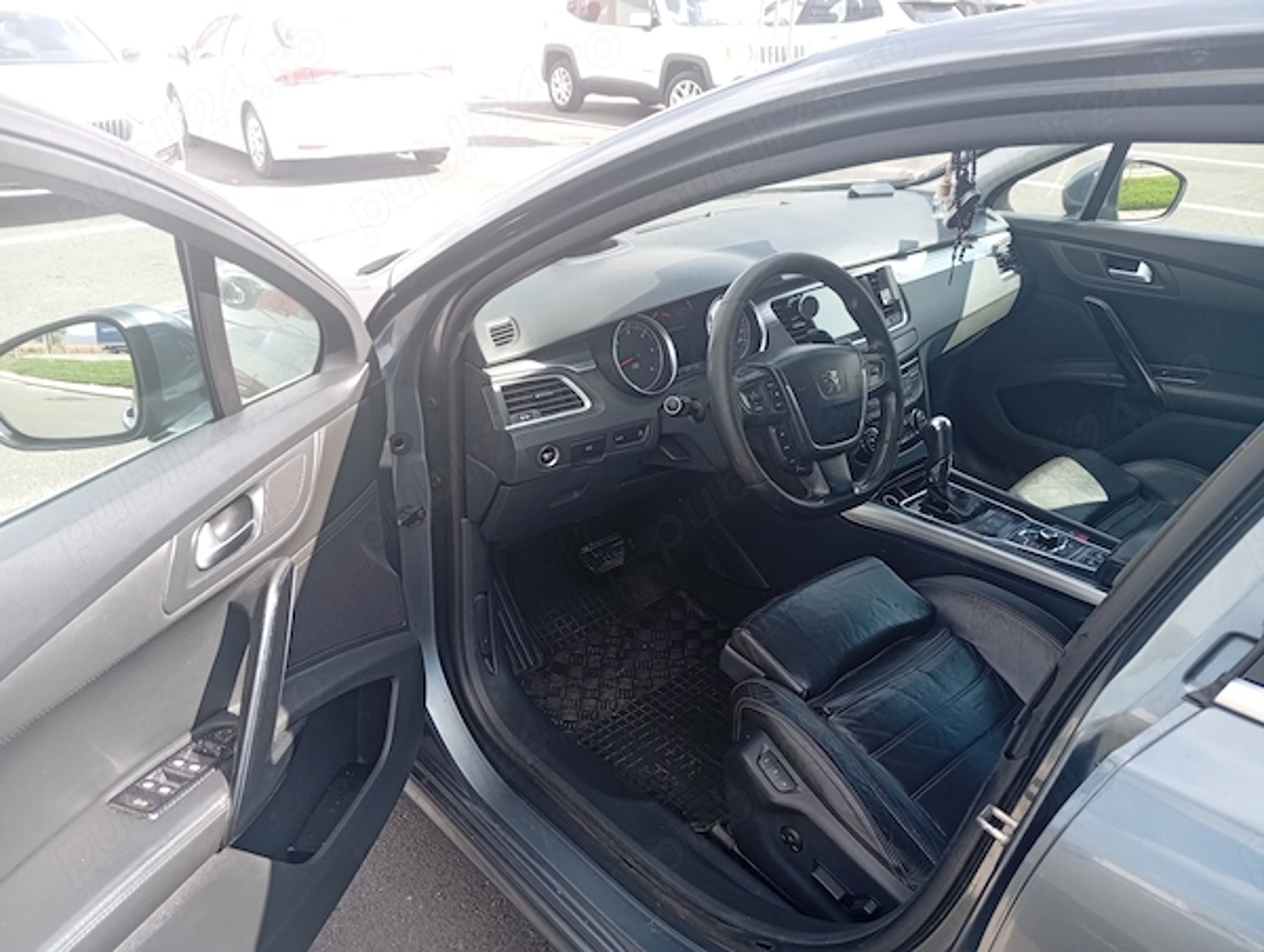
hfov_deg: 65.2
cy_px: 476
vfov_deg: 51.5
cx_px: 632
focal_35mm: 27
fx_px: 987
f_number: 1.8
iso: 53
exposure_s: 1/100
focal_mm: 3.98
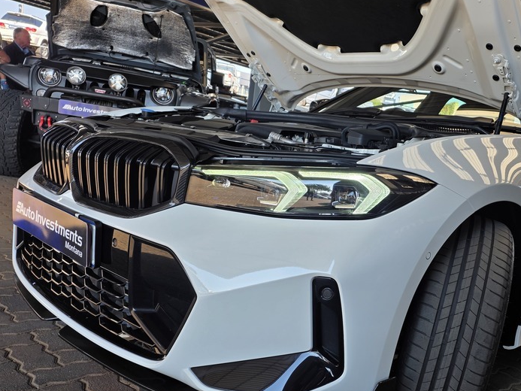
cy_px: 219
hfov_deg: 52.8
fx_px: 512
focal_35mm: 34
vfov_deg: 41.7
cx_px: 353
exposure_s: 1/244
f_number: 1.7
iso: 25
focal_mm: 6.25
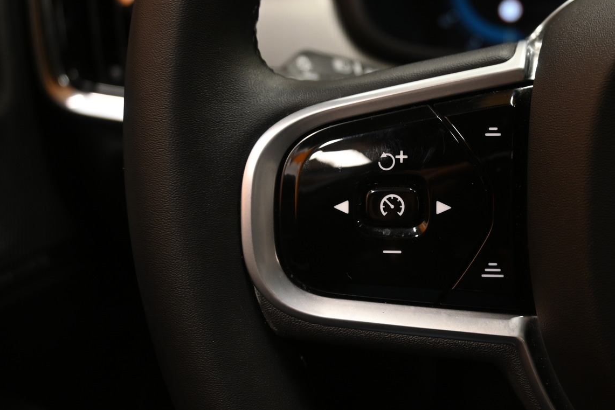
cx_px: 418
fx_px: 764
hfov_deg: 43.2
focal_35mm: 45
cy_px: 200
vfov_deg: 30.1
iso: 560
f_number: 4
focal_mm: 21
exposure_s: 1/30
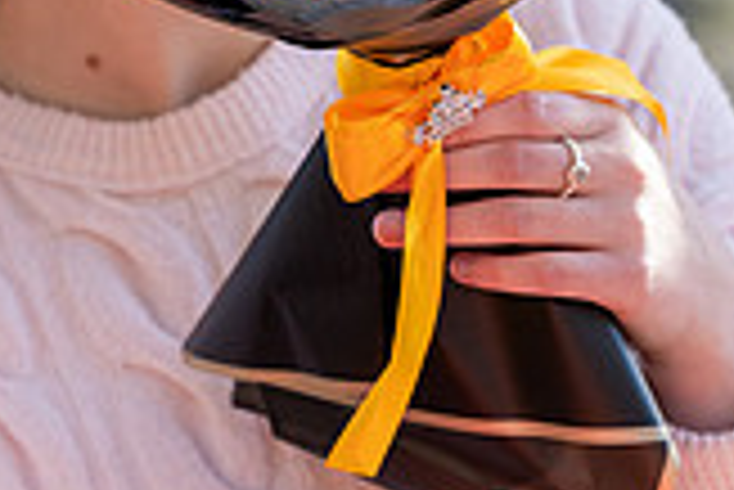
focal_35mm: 274
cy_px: -128
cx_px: 347
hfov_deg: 7.5
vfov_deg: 5.0
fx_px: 5591
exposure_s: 1/640
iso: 640
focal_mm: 77
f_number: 3.5
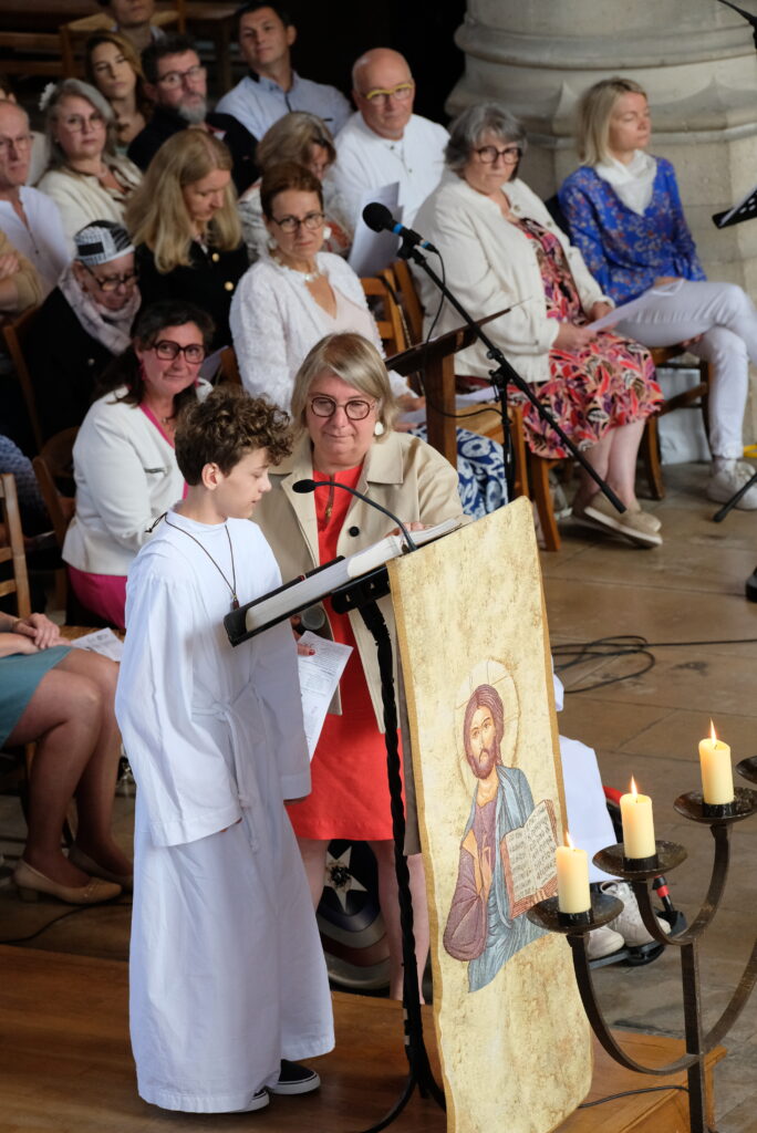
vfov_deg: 12.5
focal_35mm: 164
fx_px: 5165
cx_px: 378
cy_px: 566
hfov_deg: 8.4
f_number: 5
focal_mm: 109.5
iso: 2500
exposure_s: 1/160
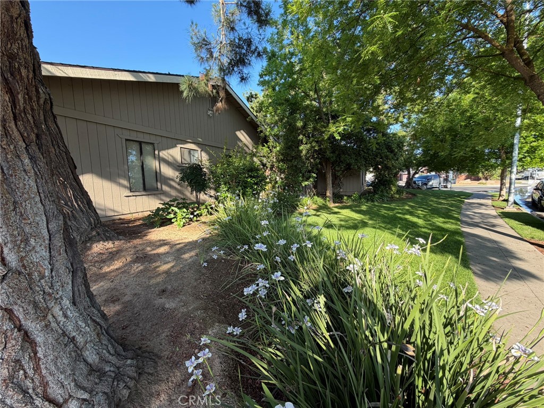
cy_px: 204
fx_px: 220
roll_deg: +1.9
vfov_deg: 85.7
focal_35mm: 14
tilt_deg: -5.5
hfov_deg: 102.1
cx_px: 272
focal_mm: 2.22
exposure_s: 1/228
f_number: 2.2
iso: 40
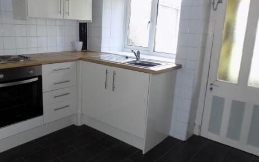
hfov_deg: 61.1
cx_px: 118
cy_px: 76
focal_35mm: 31
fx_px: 219
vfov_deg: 40.7
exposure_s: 1/30
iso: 160
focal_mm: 4
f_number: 3.1
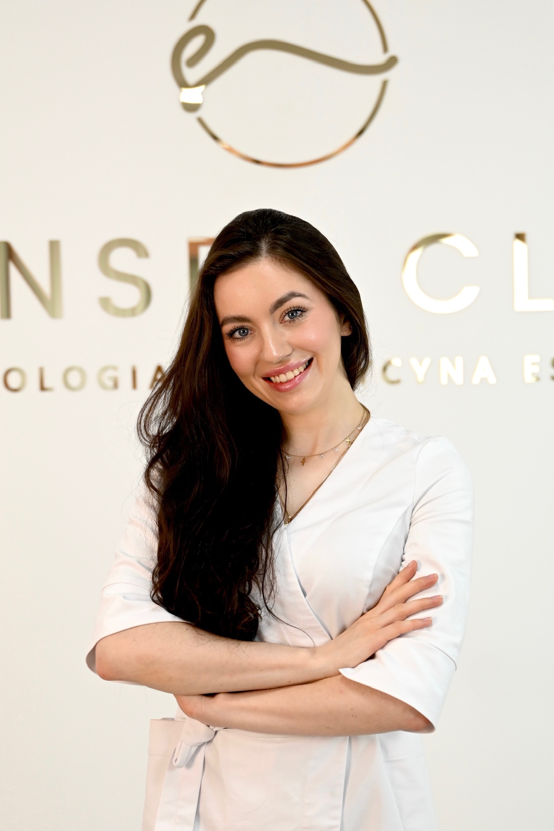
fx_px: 1581
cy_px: 421
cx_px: 278
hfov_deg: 19.9
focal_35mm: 69
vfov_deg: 29.4
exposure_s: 1/200
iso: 400
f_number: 2.8
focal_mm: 45
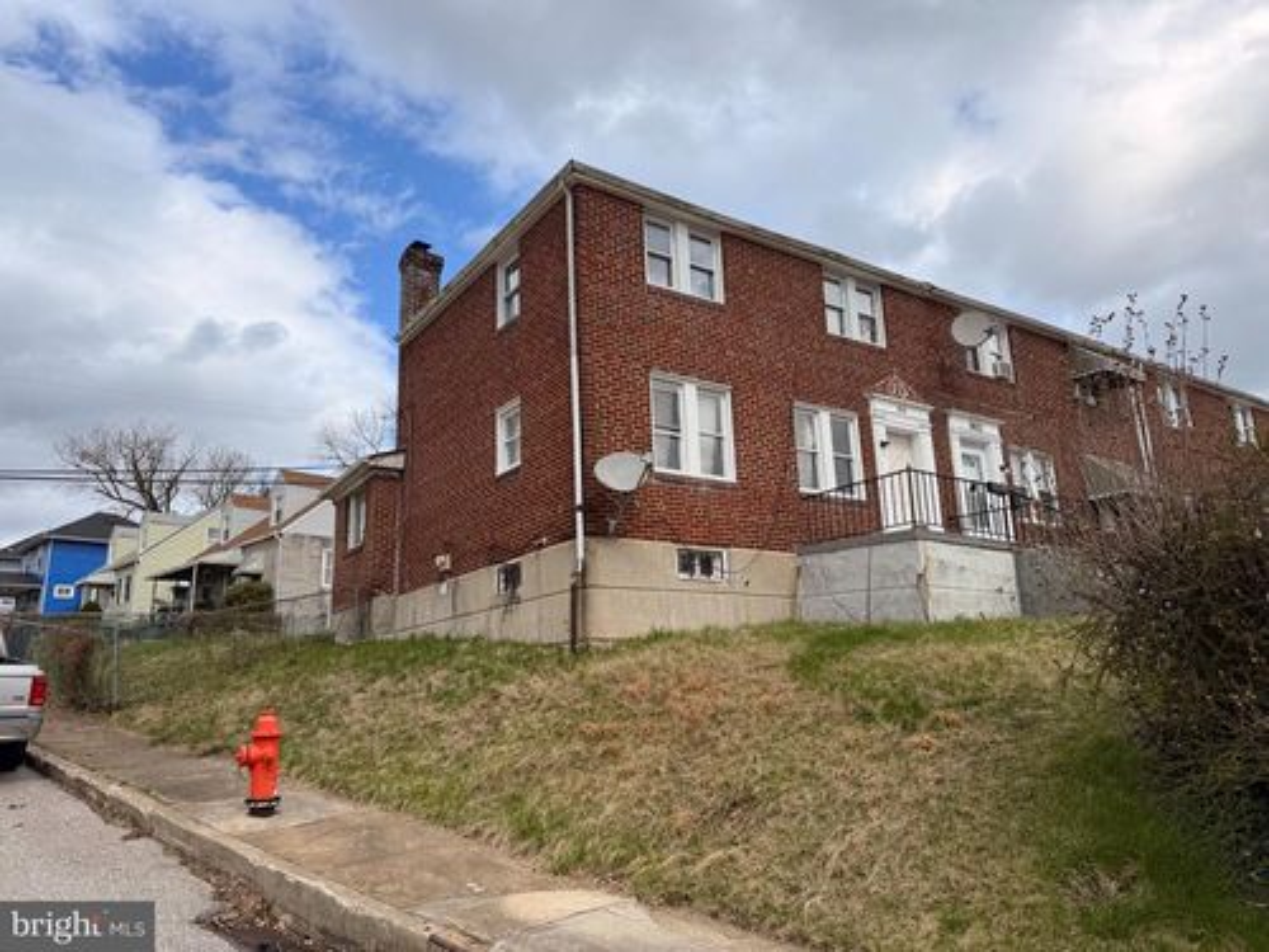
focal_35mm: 24
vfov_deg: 56.8
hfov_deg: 71.6
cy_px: 476
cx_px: 634
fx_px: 880
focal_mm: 6.76
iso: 80
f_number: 1.78
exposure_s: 1/3584
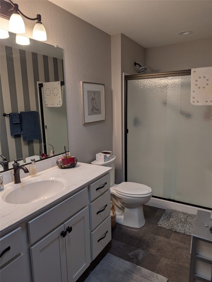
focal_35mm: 24
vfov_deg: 71.5
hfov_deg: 57.0
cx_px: 106
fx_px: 195
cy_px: 141
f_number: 1.68
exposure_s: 1/120
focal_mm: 6.9
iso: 84
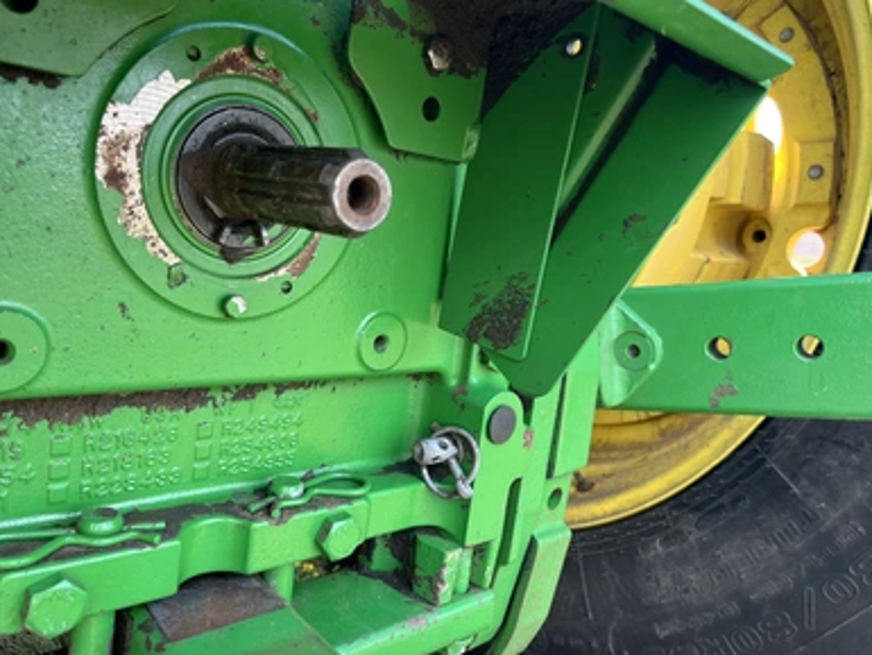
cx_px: 437
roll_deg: -11.9
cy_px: 317
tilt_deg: -6.6
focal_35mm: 27
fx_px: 680
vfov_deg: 51.4
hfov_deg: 65.3
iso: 32
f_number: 1.6
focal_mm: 5.1
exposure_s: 1/148
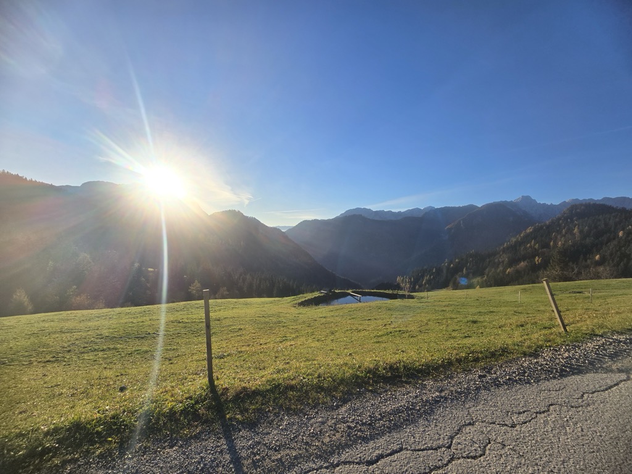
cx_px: 316
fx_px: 237
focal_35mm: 13
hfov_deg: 106.2
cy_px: 237
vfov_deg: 89.9
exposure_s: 1/2775
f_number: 2.2
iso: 50
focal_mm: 2.2
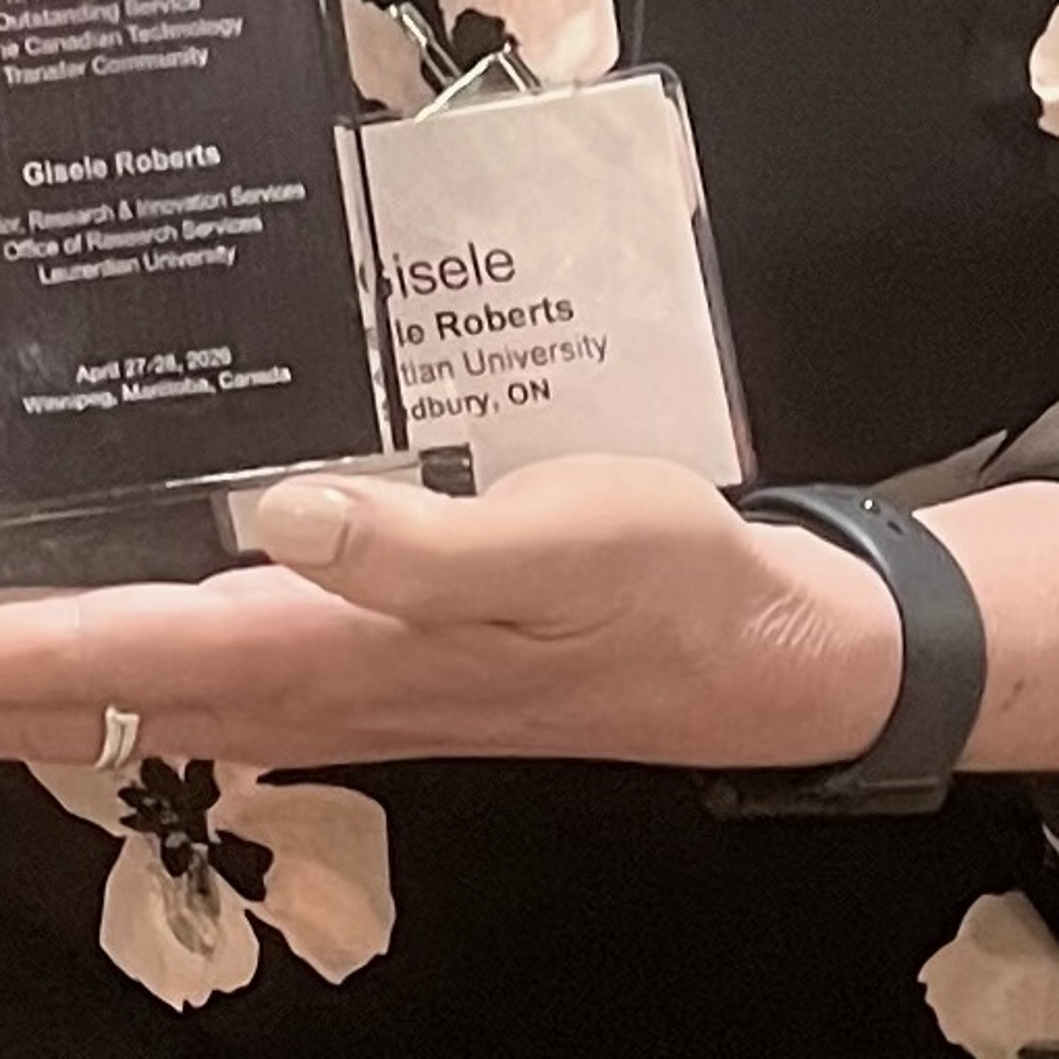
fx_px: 4707
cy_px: -842
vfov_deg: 11.8
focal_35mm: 136
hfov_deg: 12.8
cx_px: 436
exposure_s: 1/60
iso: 320
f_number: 1.5
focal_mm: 5.7
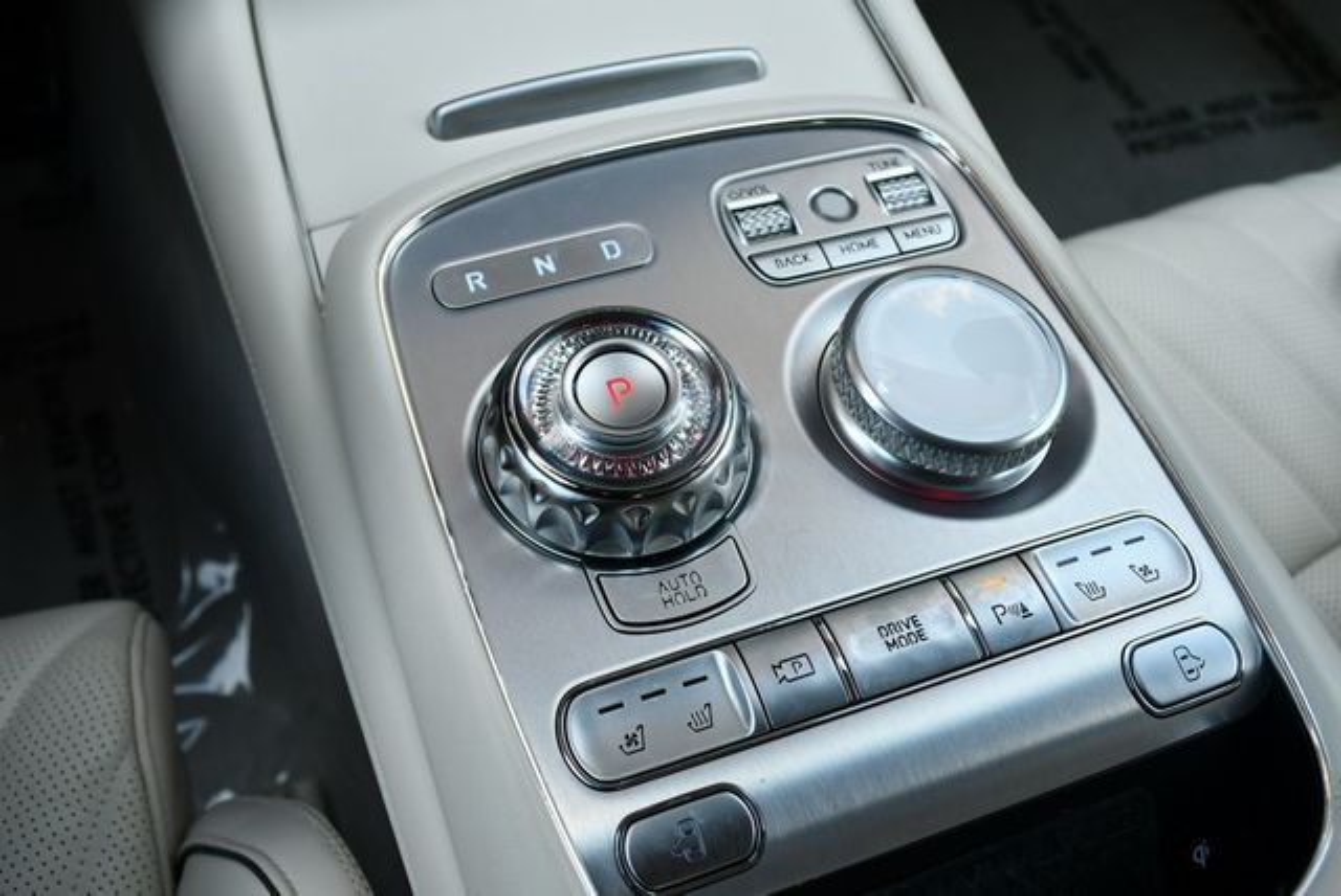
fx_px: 1342
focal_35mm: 36
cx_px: 670
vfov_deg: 36.9
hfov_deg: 53.1
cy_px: 448
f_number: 4
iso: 400
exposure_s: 1/250
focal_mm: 18
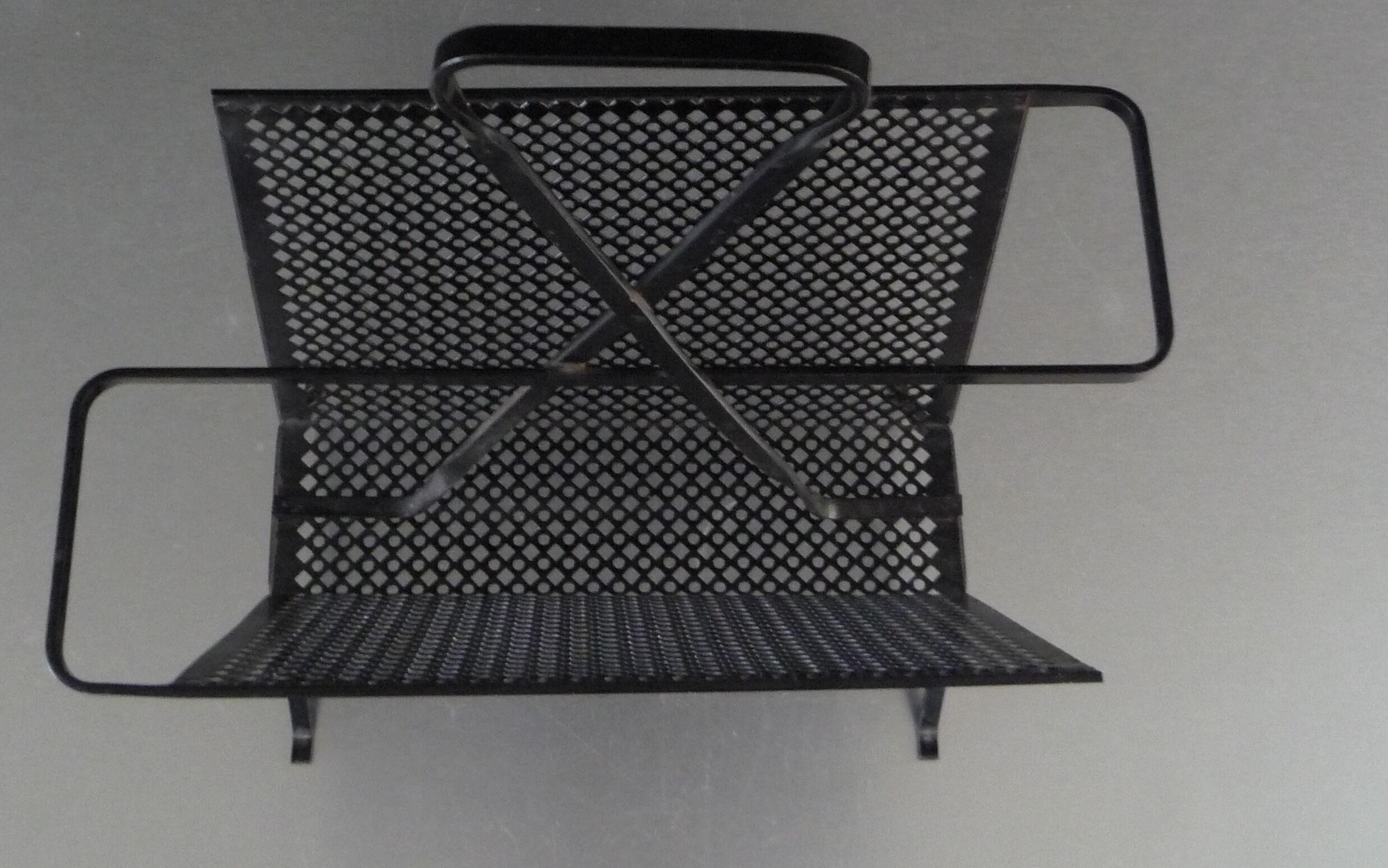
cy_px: 251
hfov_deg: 42.6
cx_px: 625
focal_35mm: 47
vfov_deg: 27.2
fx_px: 1778
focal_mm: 5.2
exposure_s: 1/8
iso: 400
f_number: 3.3
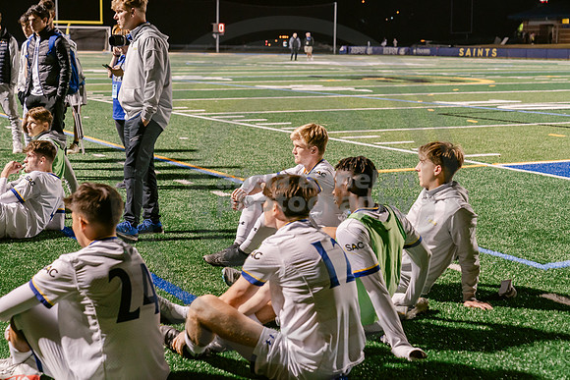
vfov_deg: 19.5
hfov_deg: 28.8
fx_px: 1109
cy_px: 190
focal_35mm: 70
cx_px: 285
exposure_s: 1/200
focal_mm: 70
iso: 2500
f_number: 4.5
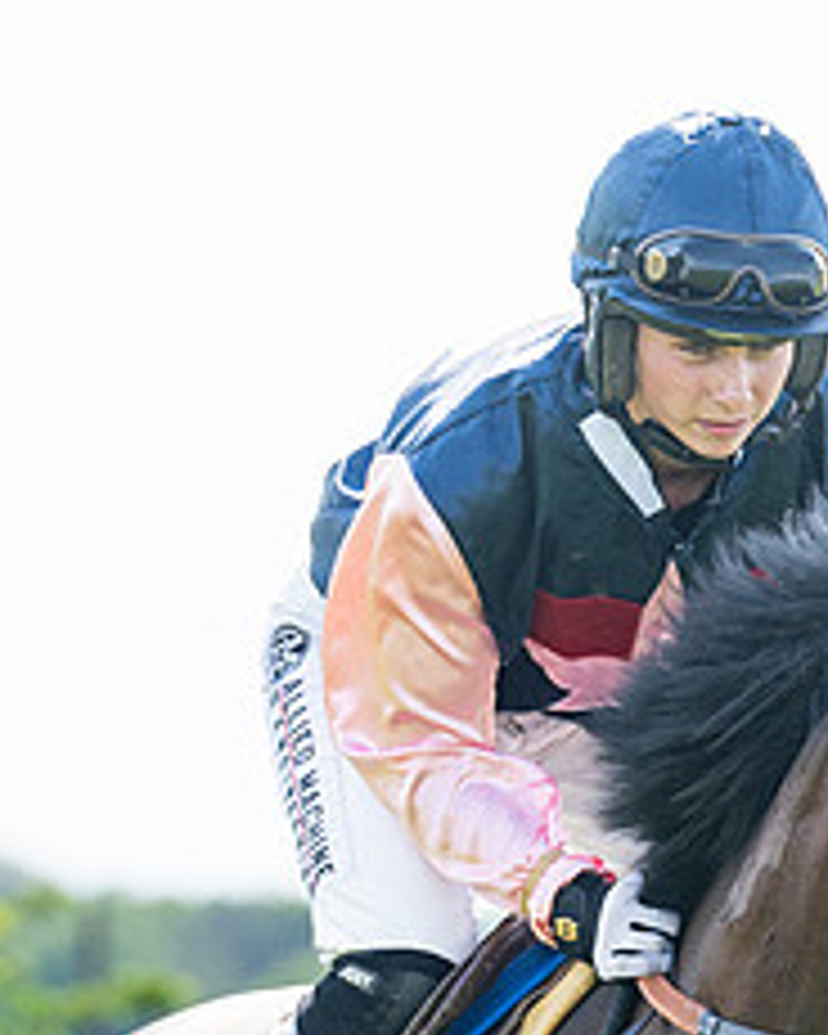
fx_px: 21596
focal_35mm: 705
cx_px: 1042
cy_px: 860
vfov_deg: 2.7
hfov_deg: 2.2
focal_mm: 200
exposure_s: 1/1000
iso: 200
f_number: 5
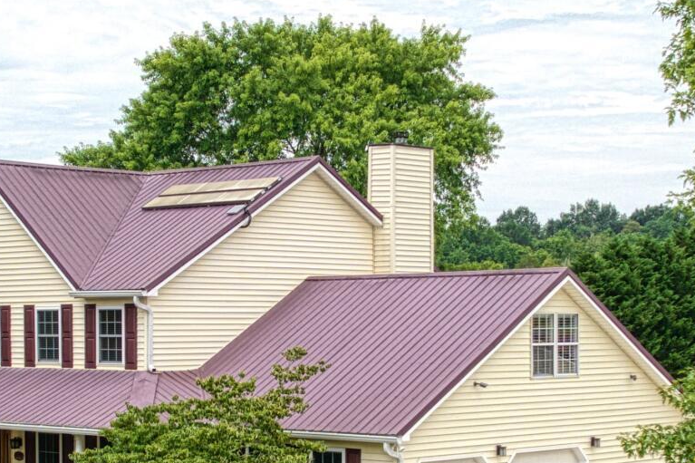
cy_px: 389
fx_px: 1660
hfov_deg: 23.6
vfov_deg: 15.7
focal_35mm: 86
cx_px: 332
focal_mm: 8.4
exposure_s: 1/125
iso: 100
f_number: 2.8
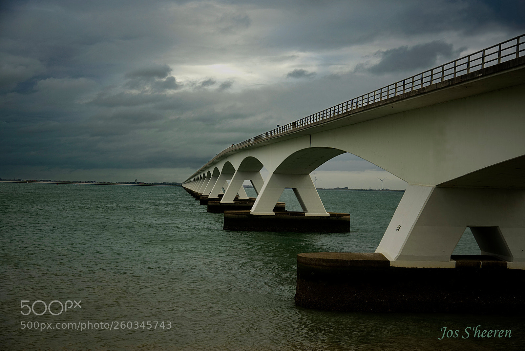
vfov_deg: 24.2
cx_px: 262
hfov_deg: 35.6
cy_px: 176
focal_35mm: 56
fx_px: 817
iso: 500
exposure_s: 1/640
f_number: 4.2
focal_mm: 56
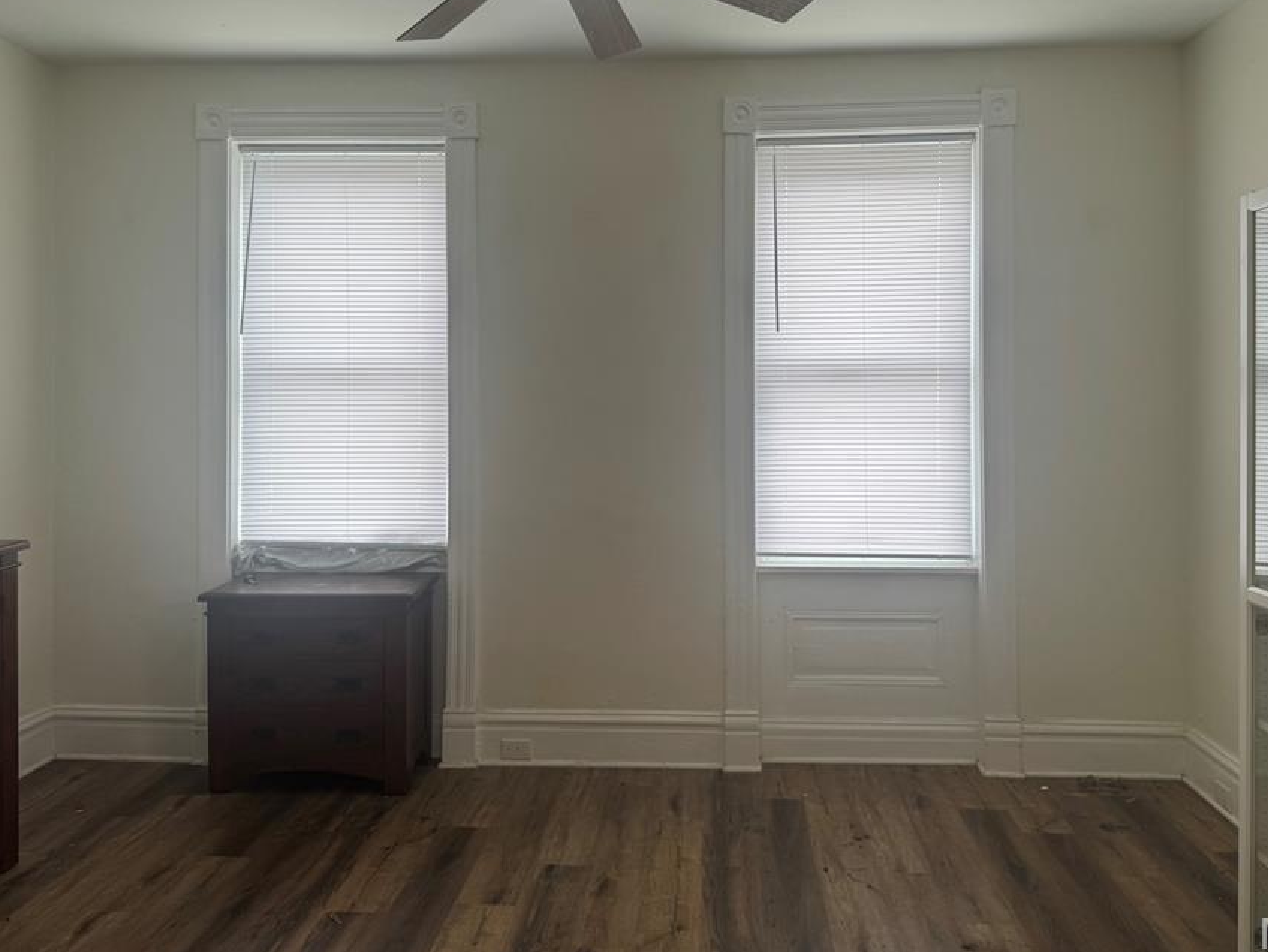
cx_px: 644
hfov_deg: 61.6
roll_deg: -0.2
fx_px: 1063
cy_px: 391
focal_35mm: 29
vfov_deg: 48.0
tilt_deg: -0.6
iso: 64
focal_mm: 6.76
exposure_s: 1/120
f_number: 1.78
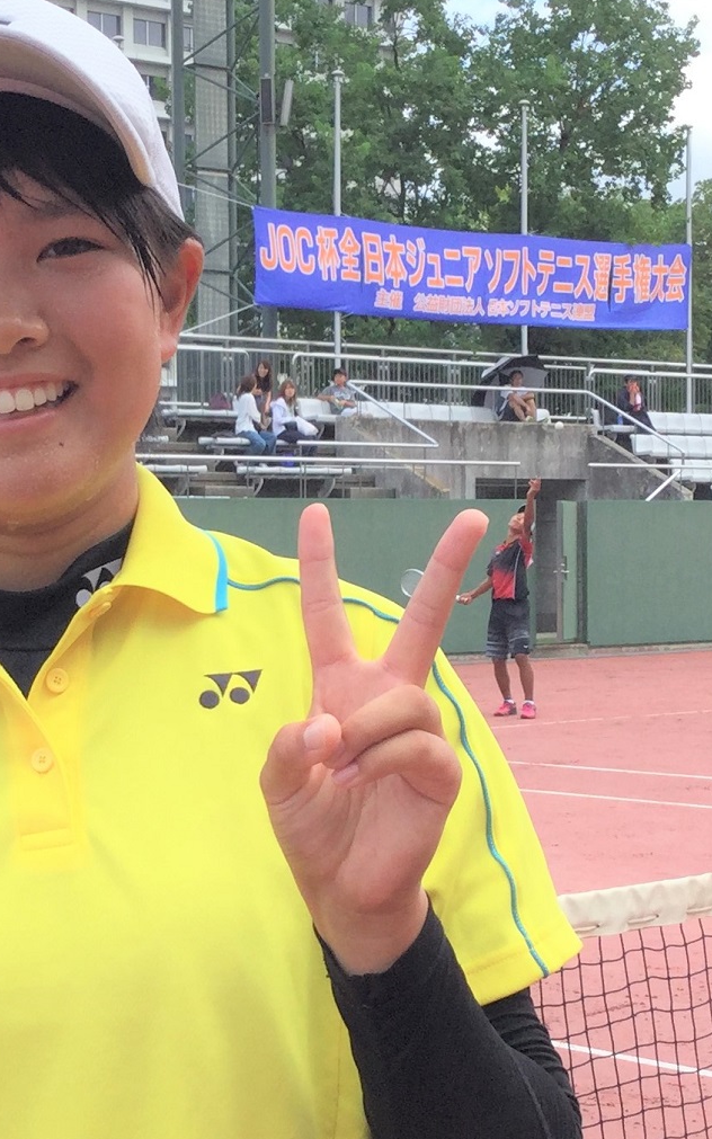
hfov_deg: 19.6
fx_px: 2018
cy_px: 703
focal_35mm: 65
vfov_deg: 31.4
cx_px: 66
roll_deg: +0.2
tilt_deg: -4.3
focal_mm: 3.3
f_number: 2.4
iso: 25
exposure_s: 1/604
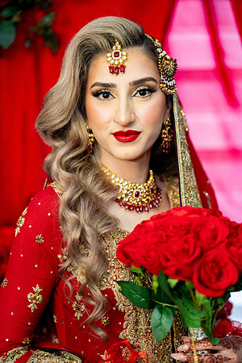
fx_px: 907
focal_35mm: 90
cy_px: 182
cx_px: 121
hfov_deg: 15.2
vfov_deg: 22.6
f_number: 2
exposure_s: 1/200
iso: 1000
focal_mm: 90
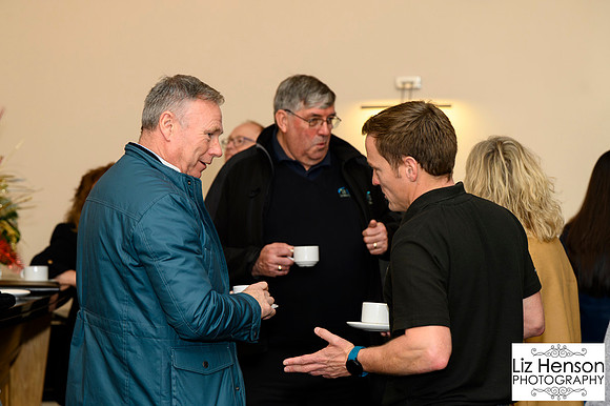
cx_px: 288
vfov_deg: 13.9
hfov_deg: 20.7
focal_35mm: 99
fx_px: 1670
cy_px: 193
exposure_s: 1/160
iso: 1250
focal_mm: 93
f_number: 4
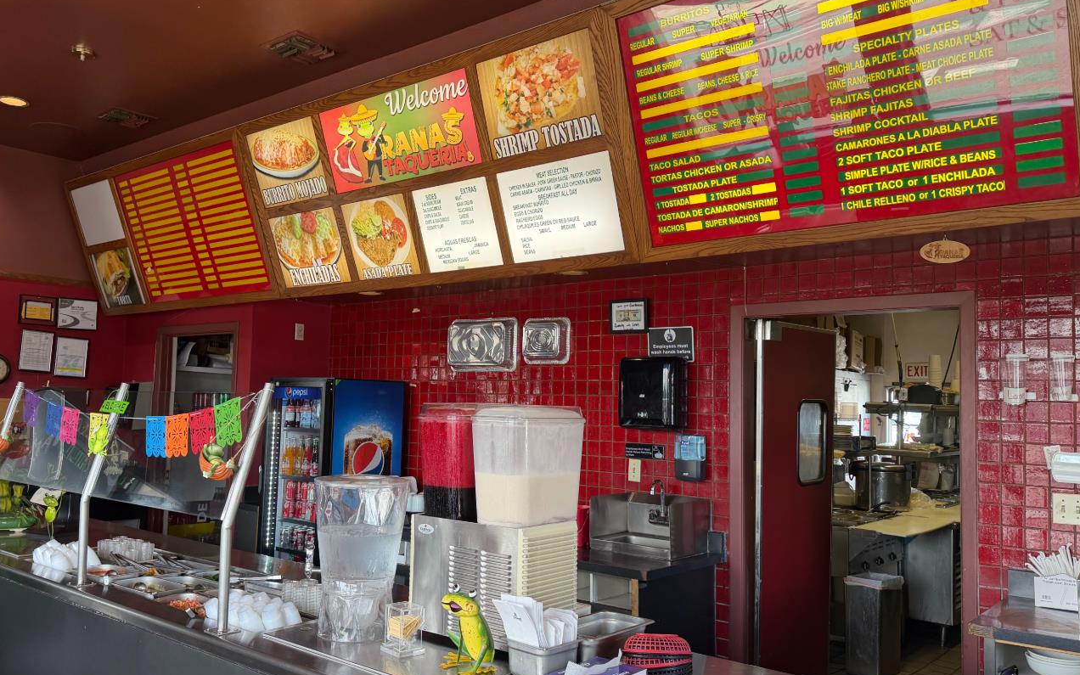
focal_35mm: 30
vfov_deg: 41.8
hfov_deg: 62.7
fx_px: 883
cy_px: 349
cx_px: 474
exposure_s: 1/120
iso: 125
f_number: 1.78
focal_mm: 6.76
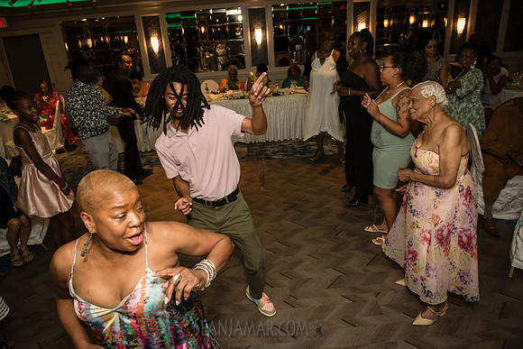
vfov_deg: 49.6
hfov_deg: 69.4
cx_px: 262
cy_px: 174
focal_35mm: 26
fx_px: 378
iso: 1600
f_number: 3.5
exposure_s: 1/160
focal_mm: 26
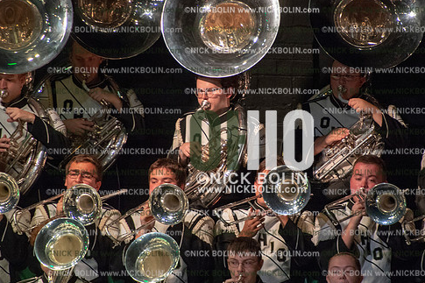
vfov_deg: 2.9
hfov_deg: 4.3
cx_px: 251
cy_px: 152
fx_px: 5641
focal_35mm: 478
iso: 8000
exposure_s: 1/320
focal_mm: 400
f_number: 5.6
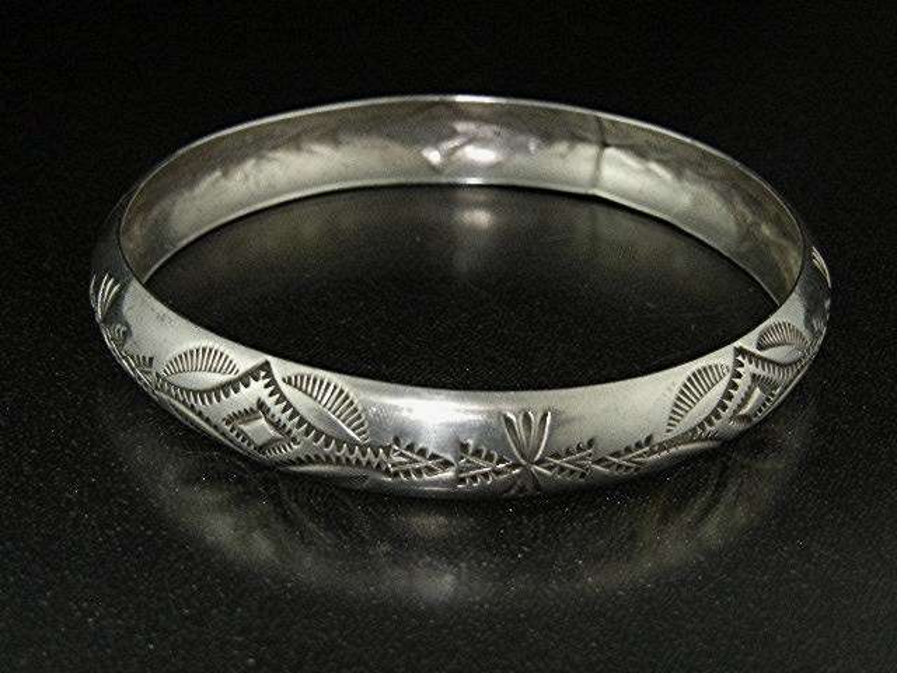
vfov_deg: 24.8
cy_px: 336
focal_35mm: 59
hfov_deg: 32.7
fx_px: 1529
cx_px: 448
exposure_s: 1/30
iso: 496
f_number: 8
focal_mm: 10.6
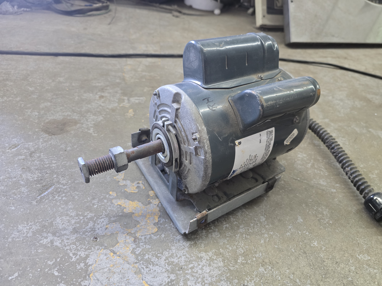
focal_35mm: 23
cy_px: 143
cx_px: 191
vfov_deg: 58.9
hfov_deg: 73.9
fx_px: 254
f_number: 1.7
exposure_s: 1/60
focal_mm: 6.3
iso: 640
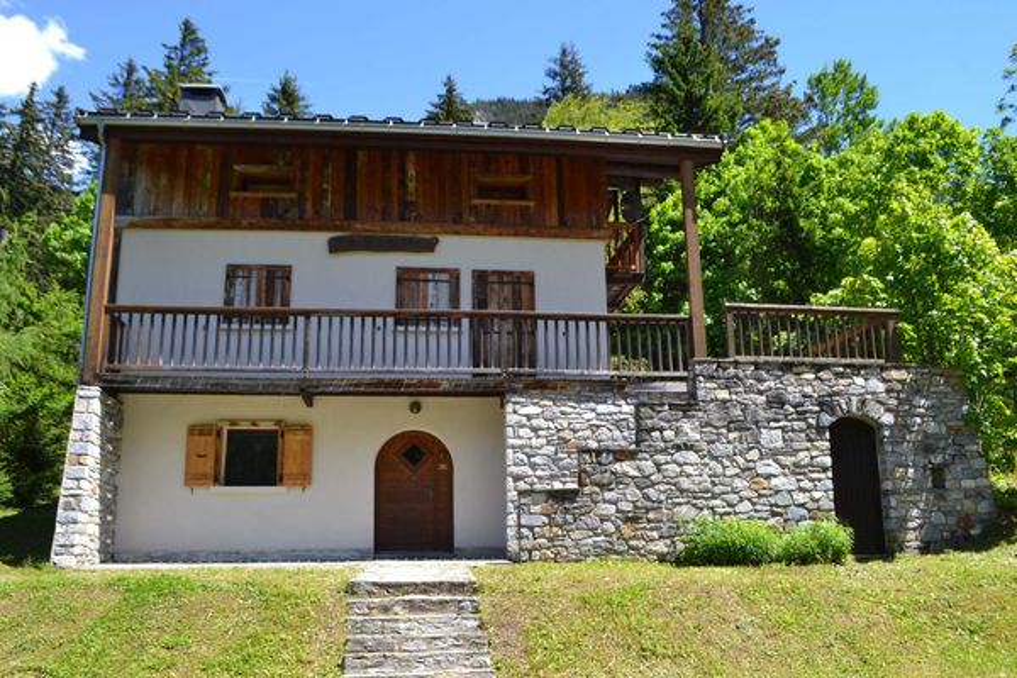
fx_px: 763
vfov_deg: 47.9
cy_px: 339
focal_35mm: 27
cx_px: 508
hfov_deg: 67.4
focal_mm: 18
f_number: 6.3
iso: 100
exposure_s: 1/100
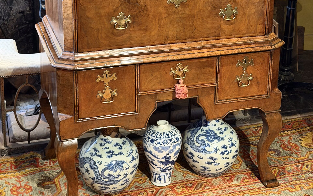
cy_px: 19
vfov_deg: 18.8
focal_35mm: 68
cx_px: 156
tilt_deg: -16.1
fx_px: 580
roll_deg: -1.3
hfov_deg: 30.2
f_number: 1.78
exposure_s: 1/33
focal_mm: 6.76
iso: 500
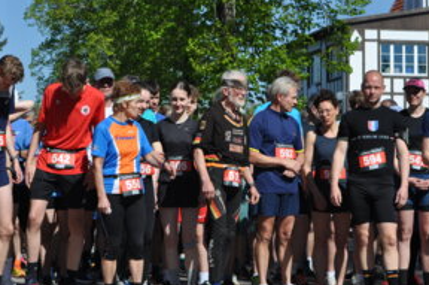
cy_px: 155
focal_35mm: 115
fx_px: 1364
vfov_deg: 11.9
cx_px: 152
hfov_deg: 17.8
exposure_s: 1/1600
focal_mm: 55
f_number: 6.3
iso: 400
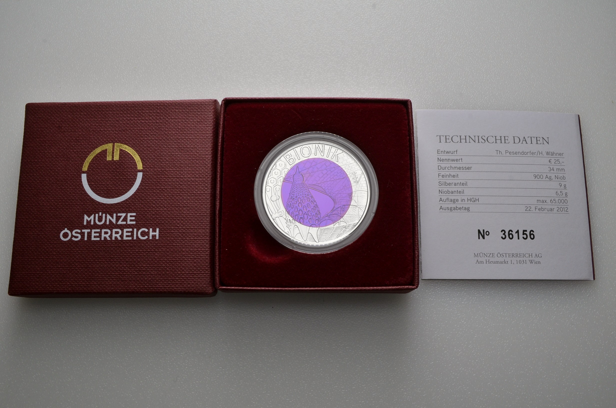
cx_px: 308
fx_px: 563
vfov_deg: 39.8
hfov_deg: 57.3
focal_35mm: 33
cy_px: 204
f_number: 14
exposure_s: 1/250
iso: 400
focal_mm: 22
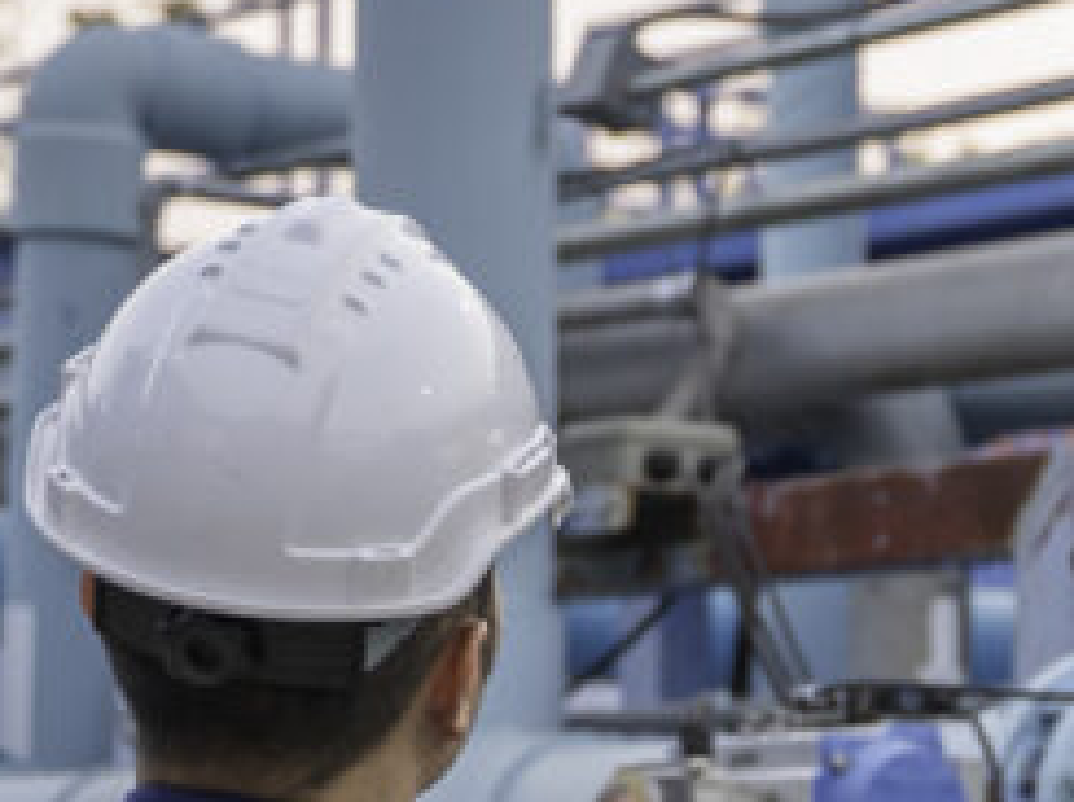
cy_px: 1015
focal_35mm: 153
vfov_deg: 9.5
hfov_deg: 12.3
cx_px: 1574
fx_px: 4740
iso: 400
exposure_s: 1/160
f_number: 2.8
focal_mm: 38
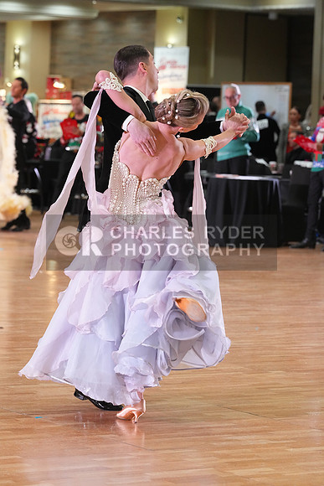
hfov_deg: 8.9
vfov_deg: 13.3
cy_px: 243
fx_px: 2078
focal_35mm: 154
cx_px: 162
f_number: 6.3
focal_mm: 154
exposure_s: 1/200
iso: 4000
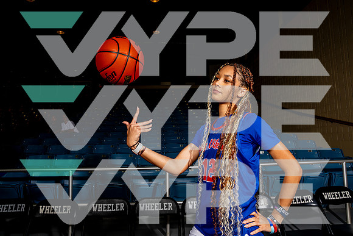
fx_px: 235
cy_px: 118
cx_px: 176
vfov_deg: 53.2
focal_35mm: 24
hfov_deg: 73.7
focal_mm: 24
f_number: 7.1
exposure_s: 1/125
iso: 250
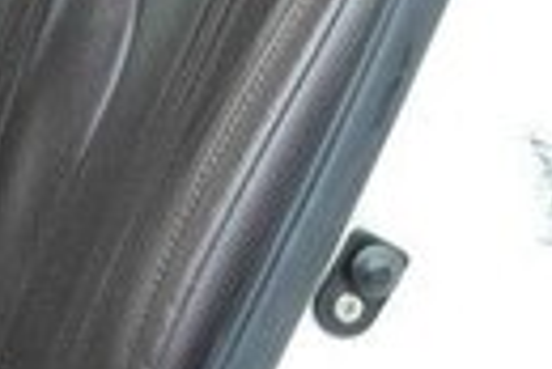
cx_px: -548
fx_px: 2333
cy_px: -8
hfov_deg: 12.0
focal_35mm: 152
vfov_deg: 9.0
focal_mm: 20
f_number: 5.6
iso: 800
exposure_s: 1/30
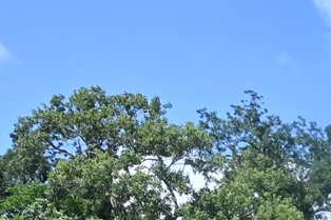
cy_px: 485
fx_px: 1525
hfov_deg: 11.1
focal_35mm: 166
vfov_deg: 7.8
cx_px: 698
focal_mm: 24
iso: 100
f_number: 6.3
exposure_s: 1/320
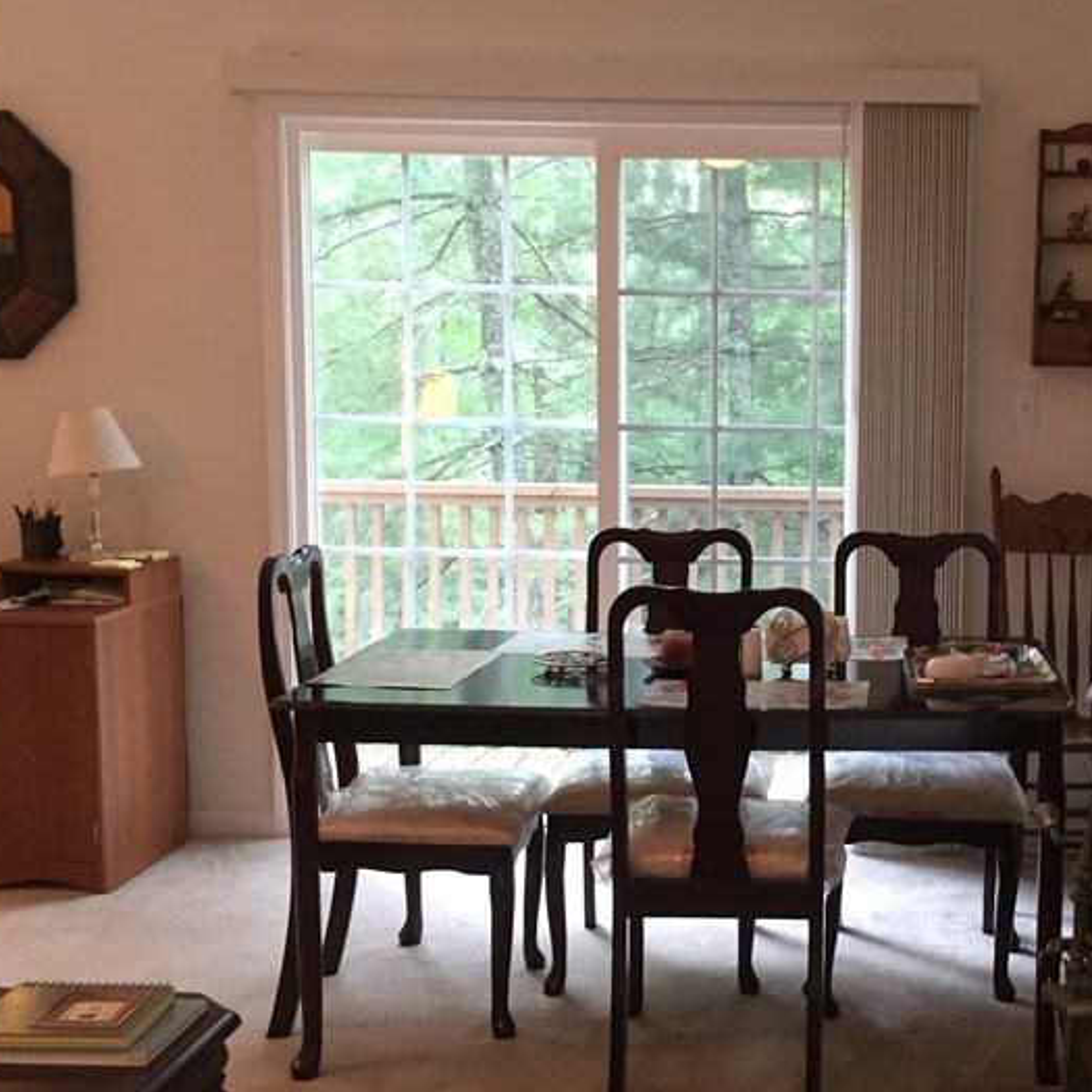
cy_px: 545
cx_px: 867
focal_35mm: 50
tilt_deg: -5.5
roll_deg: -1.6
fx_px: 1785
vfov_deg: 34.0
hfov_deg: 33.1
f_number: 2.2
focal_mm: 4.15
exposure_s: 1/30
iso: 100
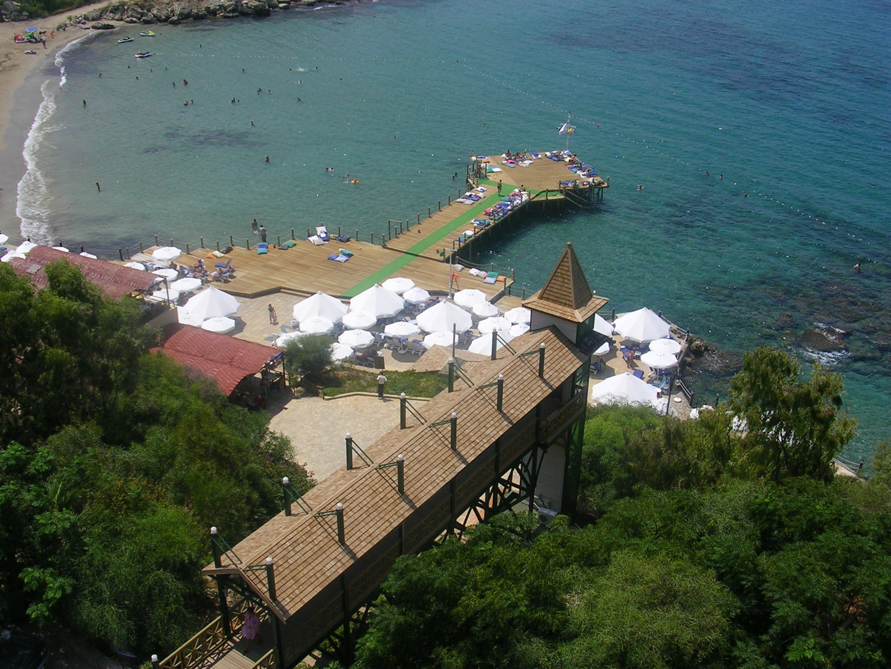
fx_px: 978
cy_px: 334
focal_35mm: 38
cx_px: 446
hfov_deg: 49.0
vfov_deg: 37.7
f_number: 5.6
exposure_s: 1/490
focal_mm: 5.8
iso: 50
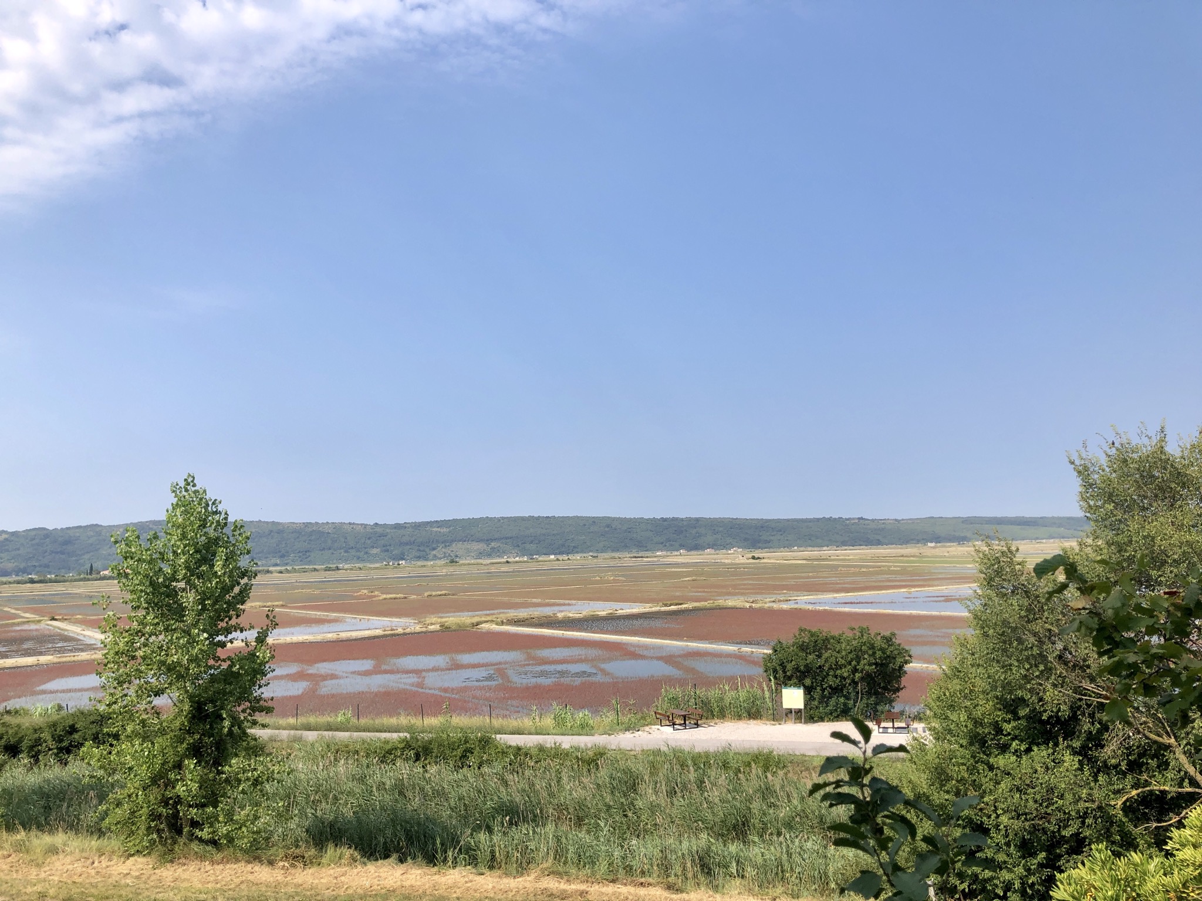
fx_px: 972
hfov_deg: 63.4
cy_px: 450
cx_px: 601
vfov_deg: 49.7
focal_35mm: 28
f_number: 1.8
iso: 20
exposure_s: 1/2404
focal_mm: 4
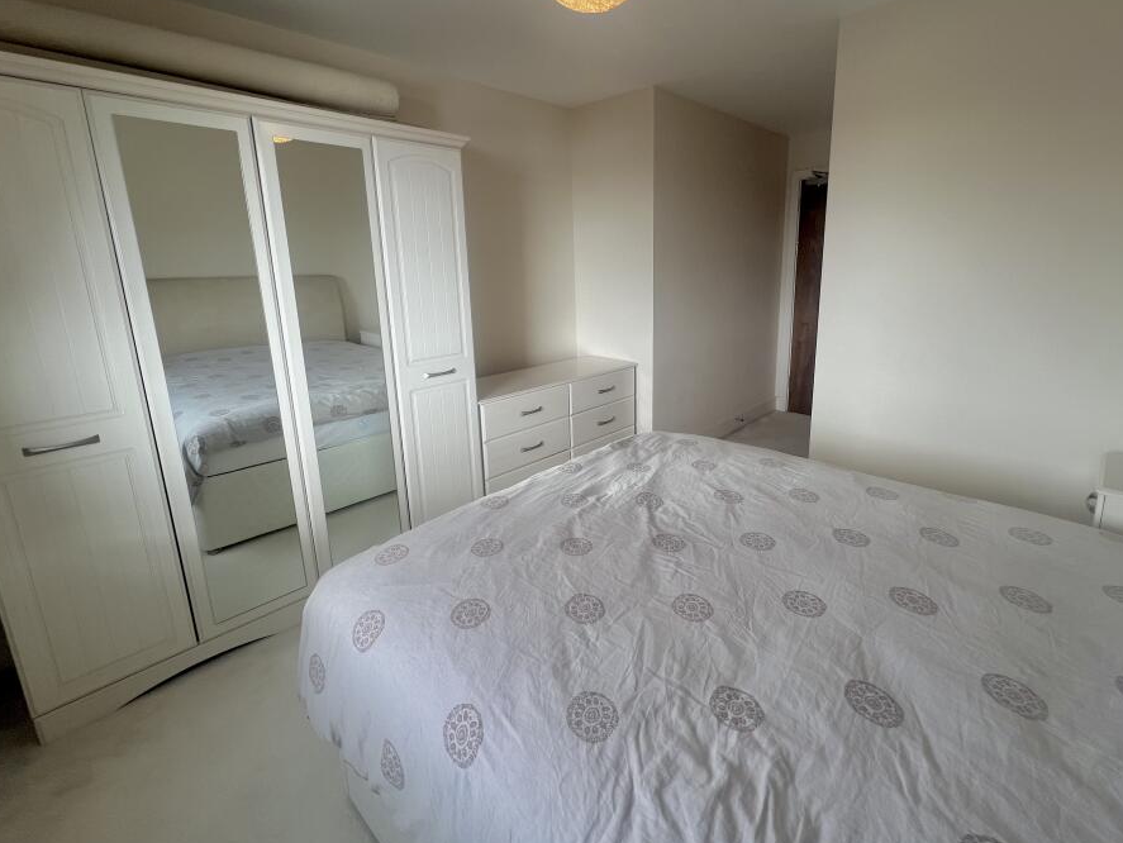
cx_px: 613
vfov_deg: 81.5
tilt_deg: -12.6
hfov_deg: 97.9
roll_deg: +0.7
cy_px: 373
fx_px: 487
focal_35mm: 15
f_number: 1.8
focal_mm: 1.57
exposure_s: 1/100
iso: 64
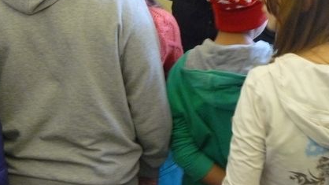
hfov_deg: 34.6
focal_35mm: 60
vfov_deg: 19.6
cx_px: 115
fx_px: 523
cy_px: 17
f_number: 2.8
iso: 400
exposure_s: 1/20
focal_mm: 6
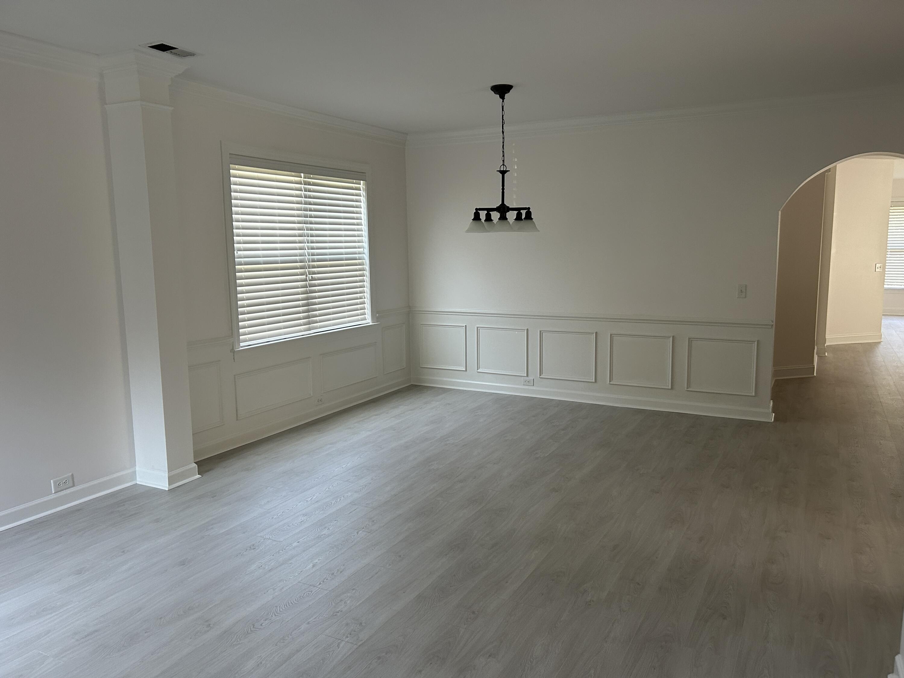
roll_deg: +0.3
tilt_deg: -9.0
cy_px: 339
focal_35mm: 26
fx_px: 679
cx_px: 452
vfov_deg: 53.1
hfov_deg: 67.3
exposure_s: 1/104
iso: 125
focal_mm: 5.7
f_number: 1.5
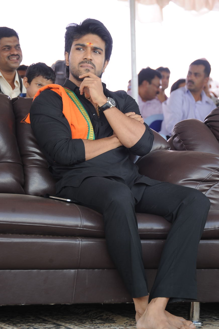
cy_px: 177
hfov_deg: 11.0
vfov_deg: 16.4
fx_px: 1142
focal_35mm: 125
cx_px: 122
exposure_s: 1/100
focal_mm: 102
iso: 400
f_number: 6.3
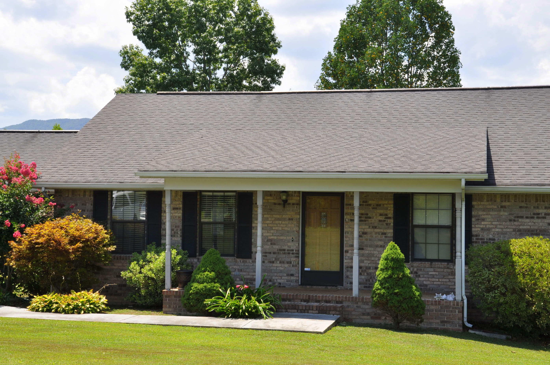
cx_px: 275
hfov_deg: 31.9
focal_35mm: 63
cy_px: 182
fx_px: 961
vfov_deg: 21.5
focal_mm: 42
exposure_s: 1/200
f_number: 11
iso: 200
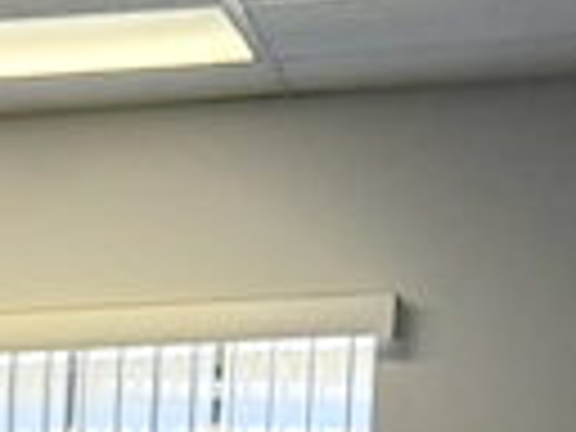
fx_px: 3195
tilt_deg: -7.6
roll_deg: +0.4
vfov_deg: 7.0
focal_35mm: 192
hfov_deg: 9.3
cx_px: -760
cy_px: 1251
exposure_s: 1/135
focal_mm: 6.76
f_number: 1.78
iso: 200
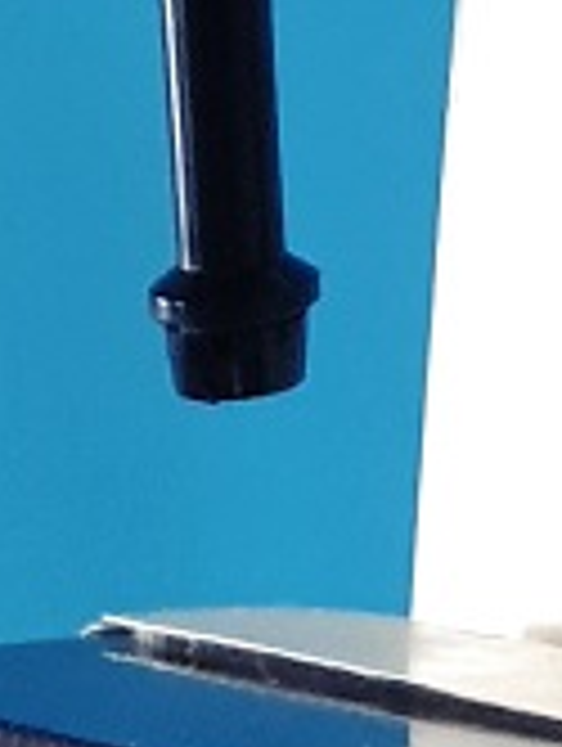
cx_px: 54
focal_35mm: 189
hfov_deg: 7.9
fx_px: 4081
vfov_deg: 7.9
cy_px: 2718
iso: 250
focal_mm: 4.3
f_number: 1.5
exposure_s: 1/50
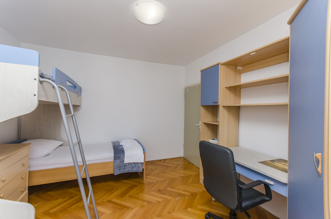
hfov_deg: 100.5
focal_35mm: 15
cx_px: 166
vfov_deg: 77.1
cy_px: 110
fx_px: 138
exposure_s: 1/100
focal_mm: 10
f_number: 8
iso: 100
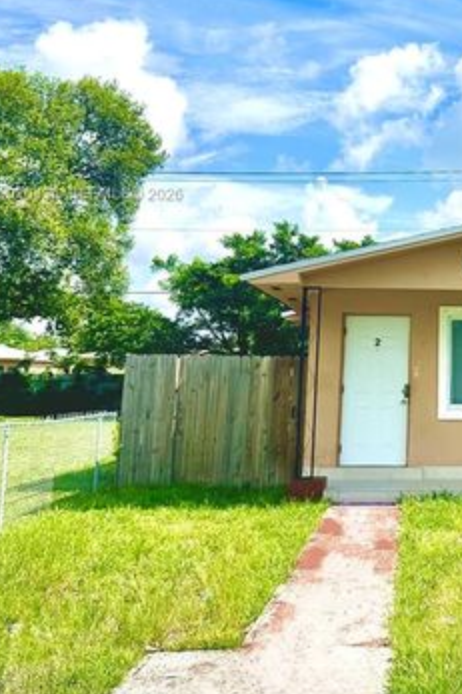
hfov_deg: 26.4
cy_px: 195
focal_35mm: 48
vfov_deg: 40.3
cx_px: 476
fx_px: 925
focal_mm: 6.86
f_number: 1.78
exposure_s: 1/7576
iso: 80
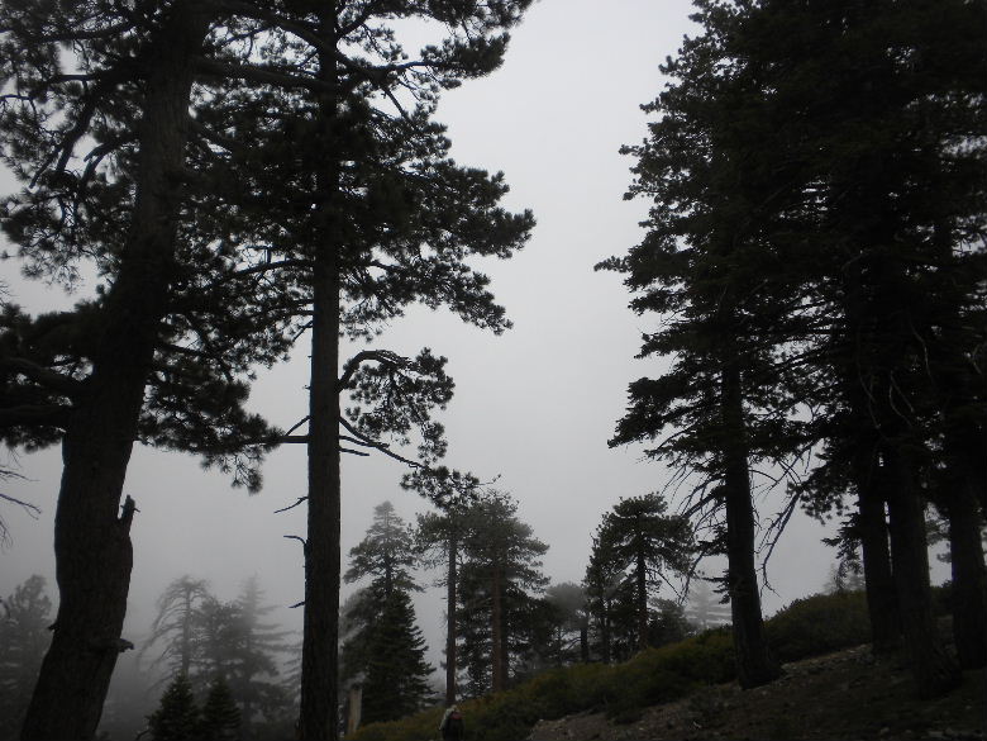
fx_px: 1055
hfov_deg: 50.1
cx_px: 494
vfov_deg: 38.7
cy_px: 370
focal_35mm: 37
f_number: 3.5
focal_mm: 6.6
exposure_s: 1/530
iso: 64
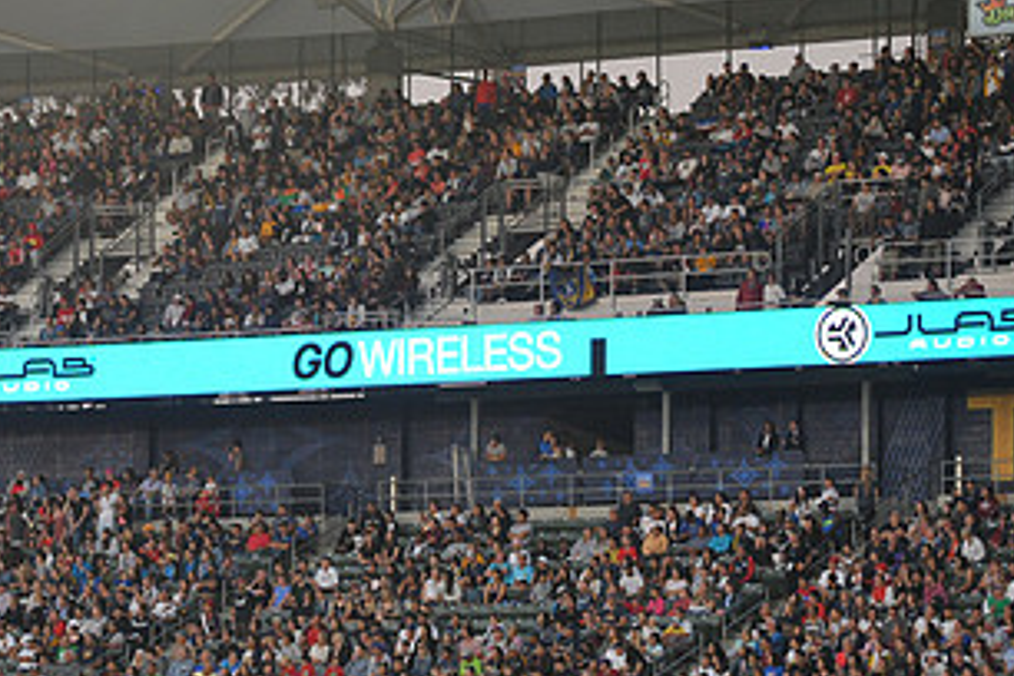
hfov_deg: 9.3
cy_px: 398
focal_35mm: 220
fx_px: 6196
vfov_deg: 6.2
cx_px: 245
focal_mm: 116
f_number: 2.8
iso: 1250
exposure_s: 1/1000
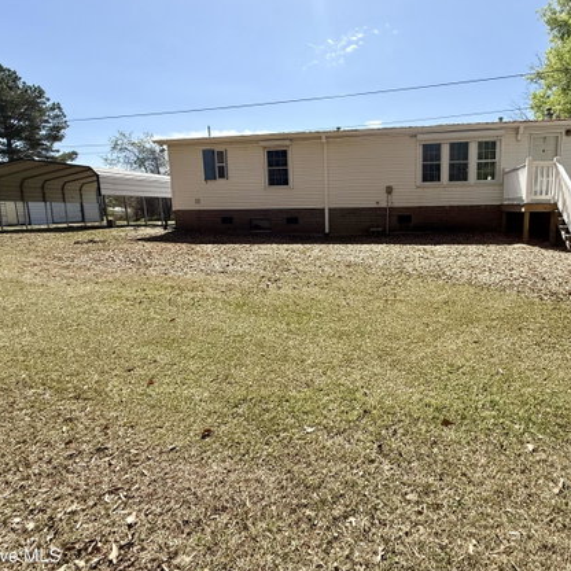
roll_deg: +0.5
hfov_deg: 76.2
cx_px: 359
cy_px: 257
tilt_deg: -7.0
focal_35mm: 19
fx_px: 355
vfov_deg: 77.5
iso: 50
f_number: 2.2
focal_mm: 2.22
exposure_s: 1/1534
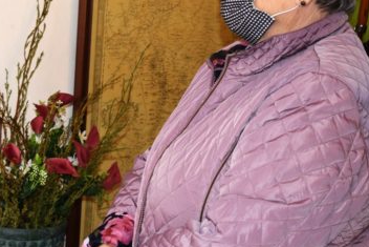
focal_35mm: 92
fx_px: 943
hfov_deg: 22.0
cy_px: 91
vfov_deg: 14.9
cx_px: 99
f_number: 4.2
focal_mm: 31
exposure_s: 1/60
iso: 800
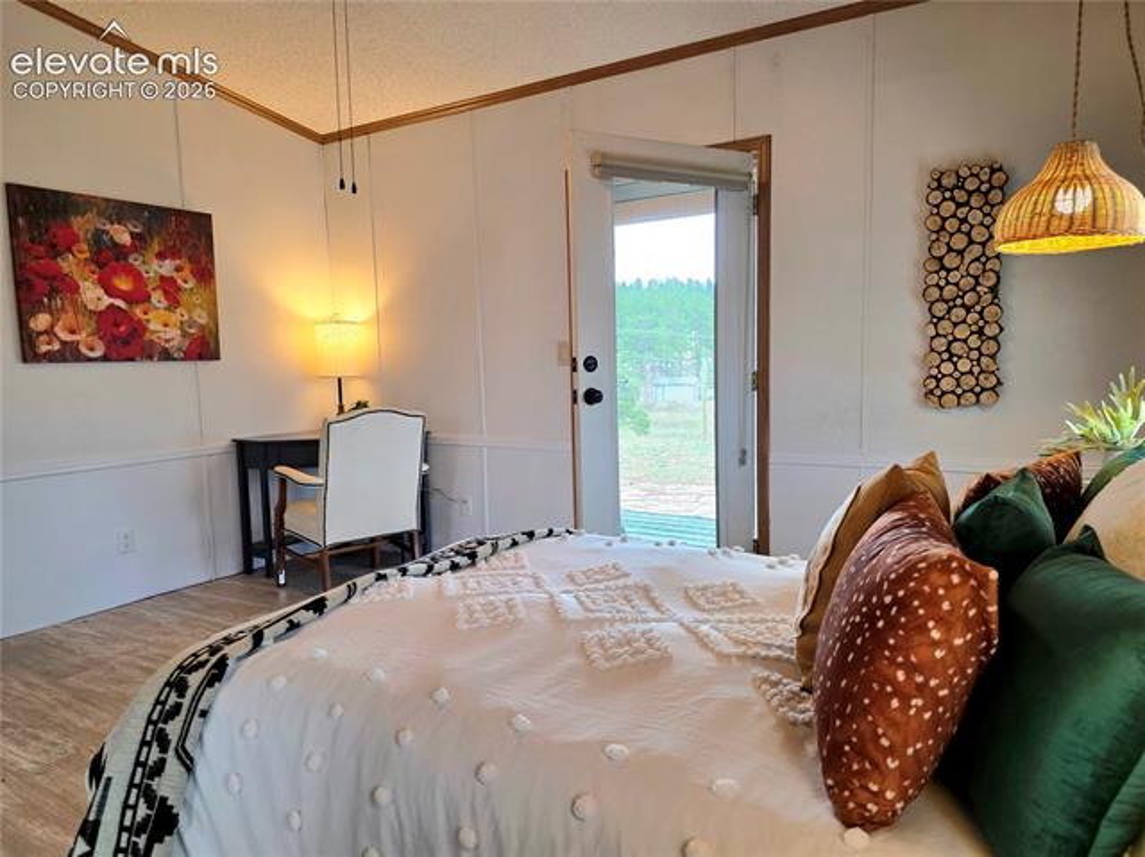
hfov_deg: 74.0
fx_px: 760
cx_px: 572
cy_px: 428
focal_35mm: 23
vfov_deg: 58.8
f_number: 1.7
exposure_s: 1/120
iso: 100
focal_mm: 6.3
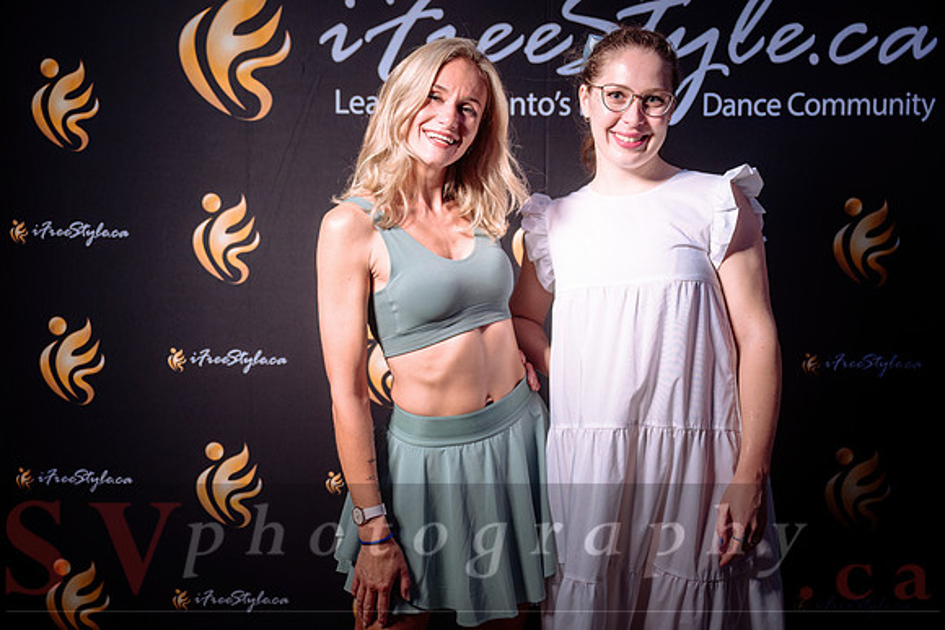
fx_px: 971
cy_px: 315
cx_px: 472
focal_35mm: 37
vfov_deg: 36.0
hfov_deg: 51.9
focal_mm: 37
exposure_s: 1/125
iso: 800
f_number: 3.2
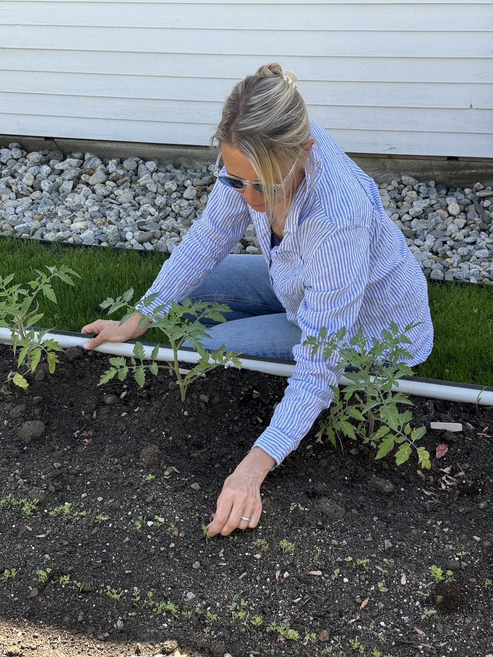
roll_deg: +1.5
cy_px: 328
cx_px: 246
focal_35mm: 48
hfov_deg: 30.3
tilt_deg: -29.7
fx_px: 911
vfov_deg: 39.7
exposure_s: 1/675
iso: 64
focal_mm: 6.76
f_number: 1.78
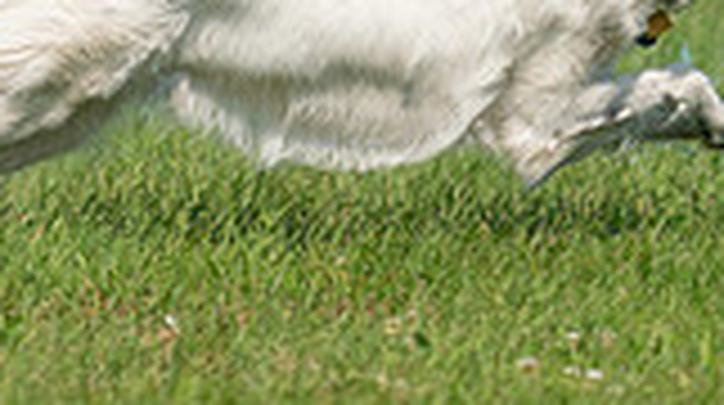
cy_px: -218
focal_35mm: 757
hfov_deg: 2.9
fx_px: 14511
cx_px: 198
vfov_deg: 1.6
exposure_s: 1/4000
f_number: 5.6
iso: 400
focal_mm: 200
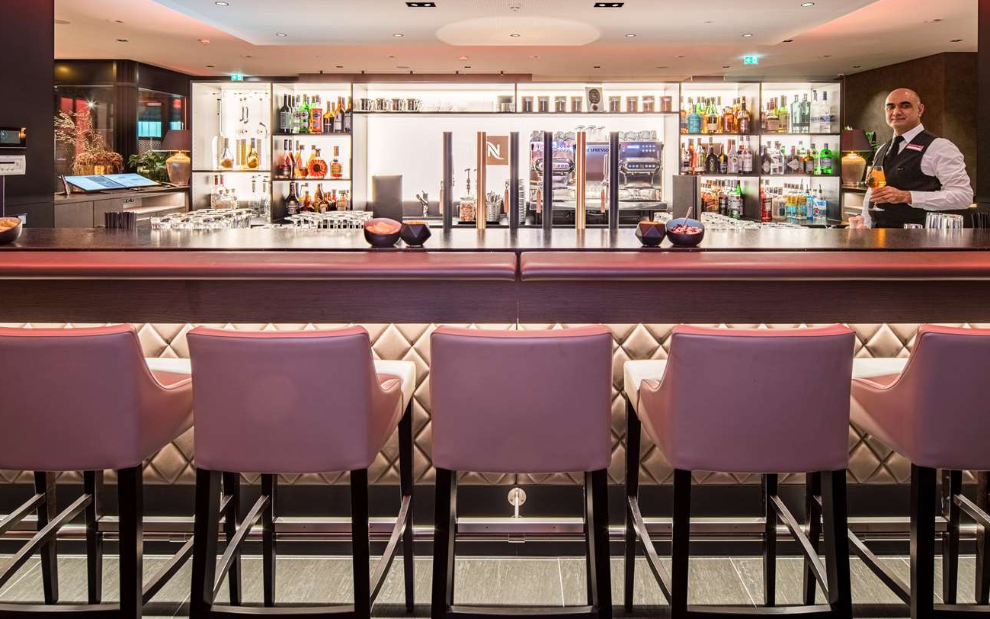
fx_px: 540
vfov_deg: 59.4
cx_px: 513
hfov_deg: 85.0
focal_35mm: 20
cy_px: 266
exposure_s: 1/2.5
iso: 800
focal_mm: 17
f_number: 10
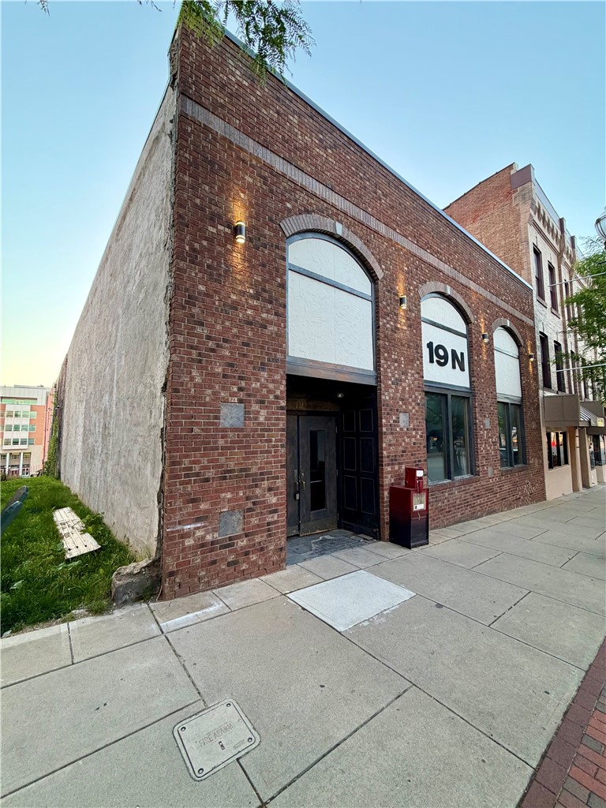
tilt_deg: +5.7
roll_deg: -0.3
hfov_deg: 85.7
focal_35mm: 14
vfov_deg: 102.1
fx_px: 327
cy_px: 404
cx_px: 303
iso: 125
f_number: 2.2
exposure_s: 1/121
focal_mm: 2.22
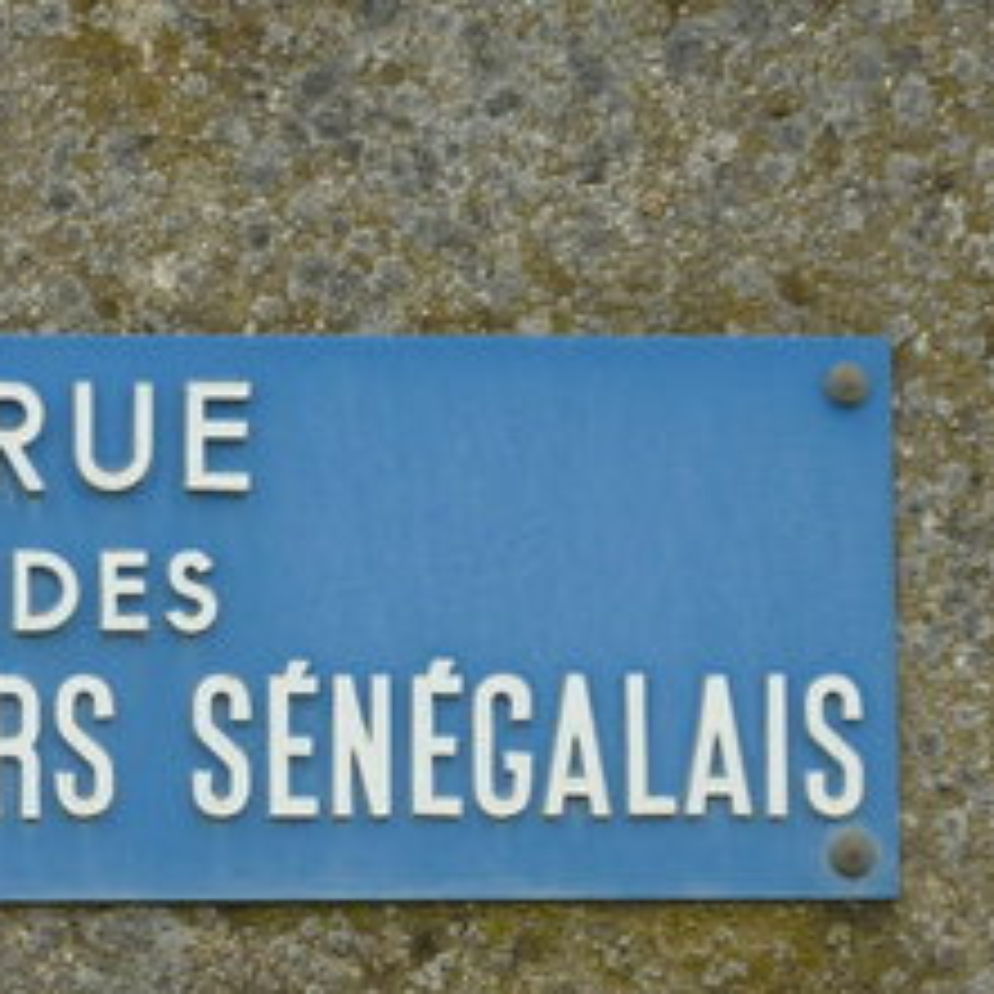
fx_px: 8999
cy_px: 531
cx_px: 126
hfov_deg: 6.3
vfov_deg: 6.3
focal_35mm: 277
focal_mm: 15.8
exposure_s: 1/100
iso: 80
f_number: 4.3
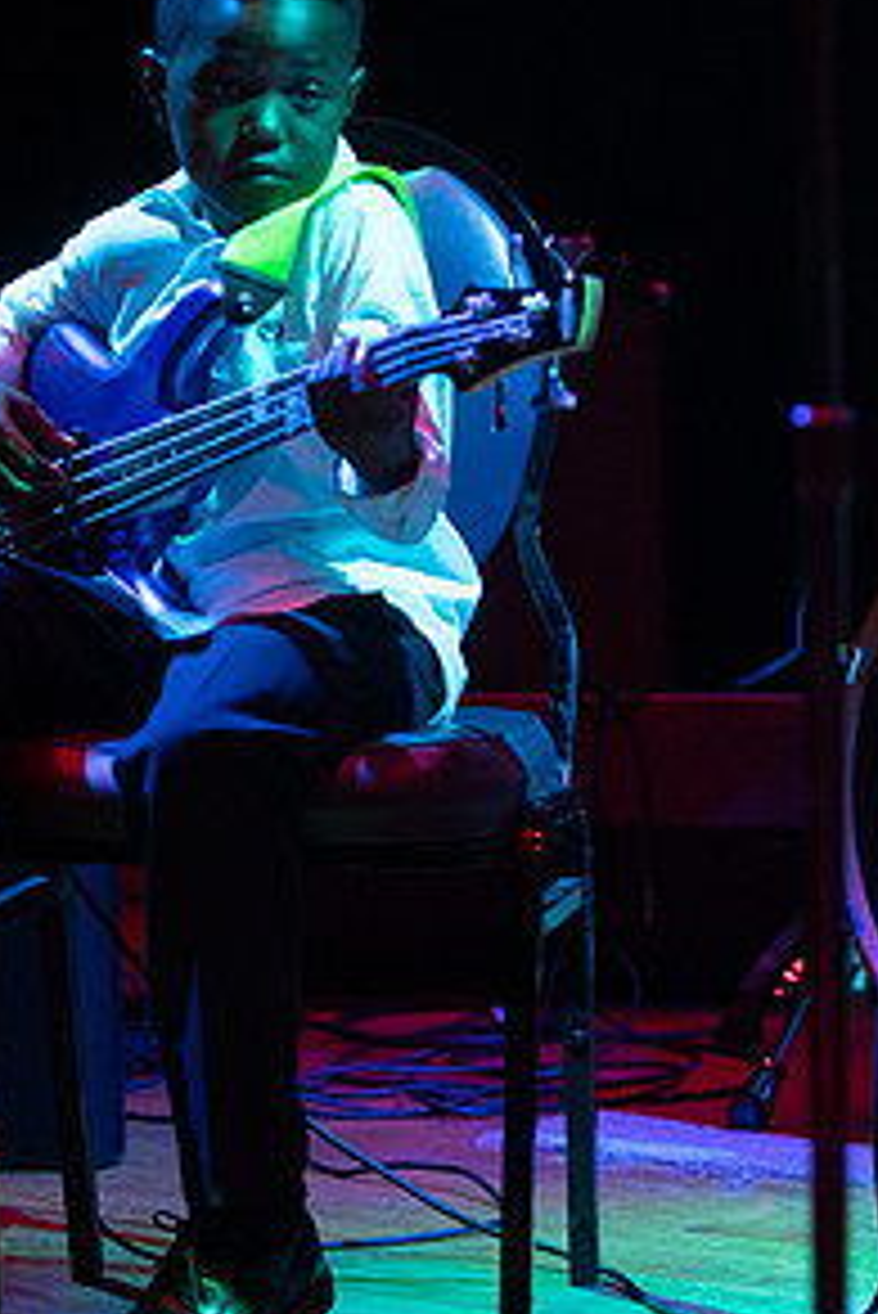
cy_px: 616
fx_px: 7600
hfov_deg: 6.6
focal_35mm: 208
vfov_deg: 9.9
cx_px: 297
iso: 1600
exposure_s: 1/200
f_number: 2.8
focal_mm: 90
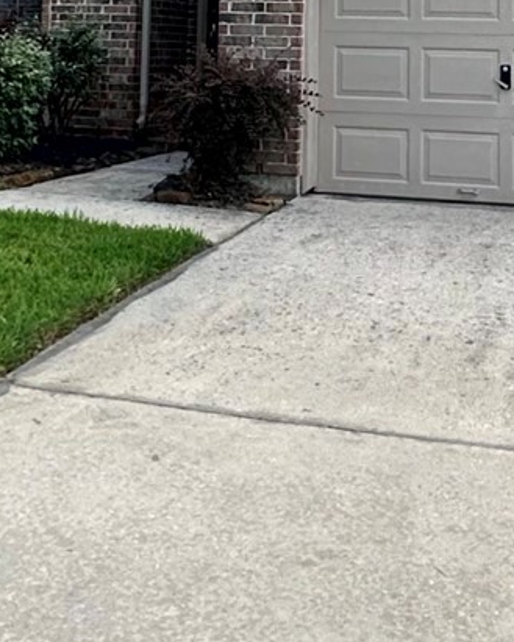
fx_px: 1293
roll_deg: -1.6
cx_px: 243
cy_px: -105
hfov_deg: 22.5
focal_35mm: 68
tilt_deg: +7.0
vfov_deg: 25.4
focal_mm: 2.22
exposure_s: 1/537
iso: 40
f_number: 2.2
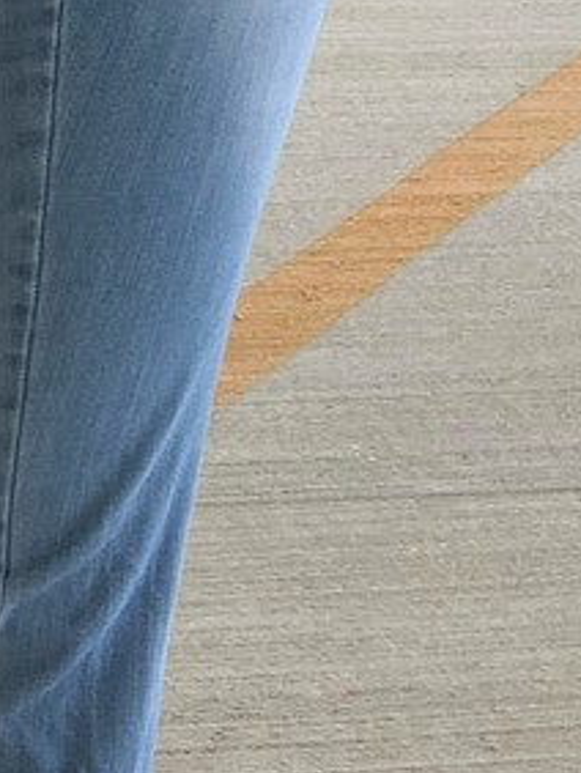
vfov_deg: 12.5
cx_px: -362
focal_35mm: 145
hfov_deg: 9.9
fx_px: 3240
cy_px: -600
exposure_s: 1/121
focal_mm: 2.87
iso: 16
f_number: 2.2
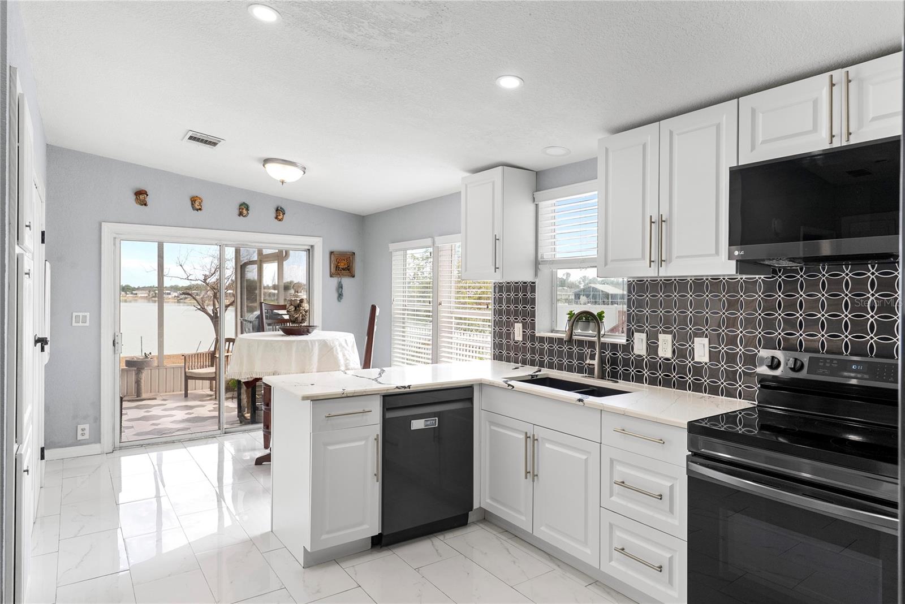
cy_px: 302
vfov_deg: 59.5
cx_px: 452
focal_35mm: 21
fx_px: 528
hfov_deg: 81.2
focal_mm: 21
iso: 400
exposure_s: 1/30
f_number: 8
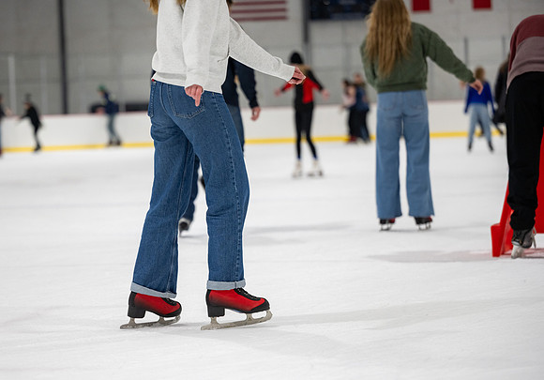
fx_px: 1864
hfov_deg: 16.6
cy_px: 224
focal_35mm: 122
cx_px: 208
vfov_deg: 11.6
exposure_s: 1/640
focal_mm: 100
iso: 400
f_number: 2.8
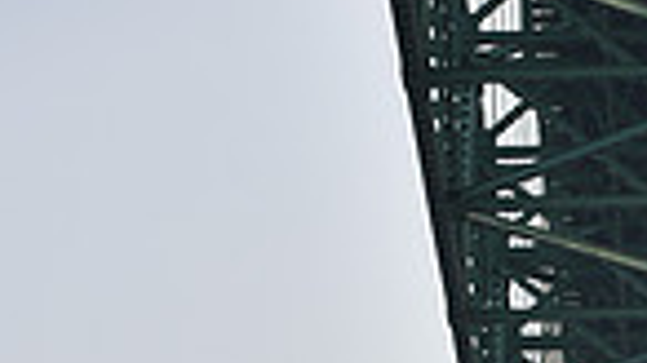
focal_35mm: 291
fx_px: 4991
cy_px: 1248
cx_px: 733
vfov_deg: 4.0
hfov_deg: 7.4
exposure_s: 1/1250
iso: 250
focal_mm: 70
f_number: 6.3
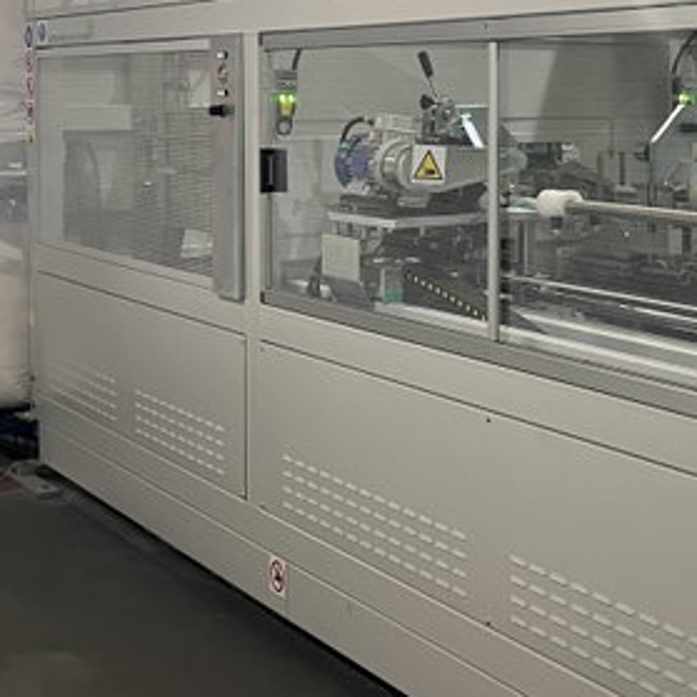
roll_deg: +0.5
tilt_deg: -2.9
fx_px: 1504
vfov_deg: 25.7
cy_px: 152
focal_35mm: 66
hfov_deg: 25.1
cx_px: 657
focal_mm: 5.7
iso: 200
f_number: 1.5
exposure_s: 1/50
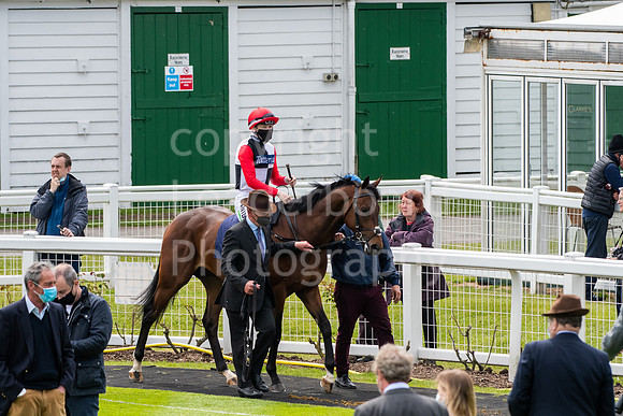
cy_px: 208
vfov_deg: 4.2
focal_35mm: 330
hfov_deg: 6.2
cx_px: 312
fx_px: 5712
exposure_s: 1/2500
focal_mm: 220
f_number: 5.6
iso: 800
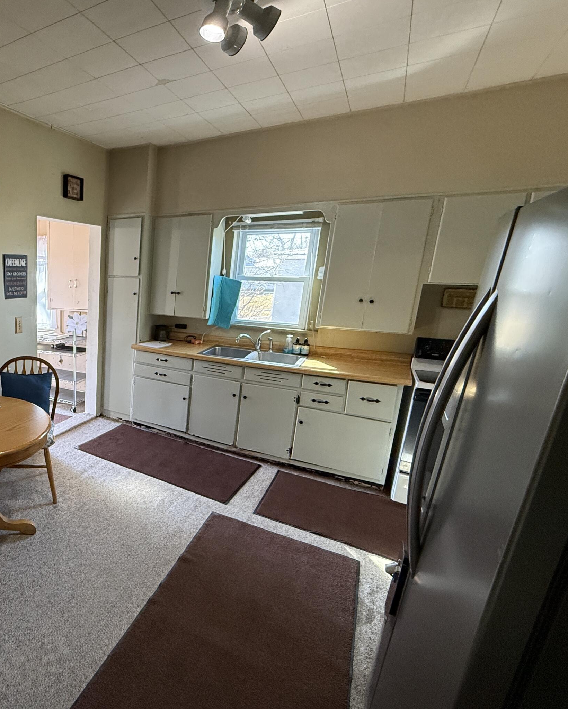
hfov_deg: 58.6
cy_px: 364
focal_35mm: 20
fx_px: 420
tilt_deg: -12.0
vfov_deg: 80.4
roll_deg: -1.6
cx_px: 61
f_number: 2.2
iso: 400
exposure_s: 1/120
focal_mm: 2.22
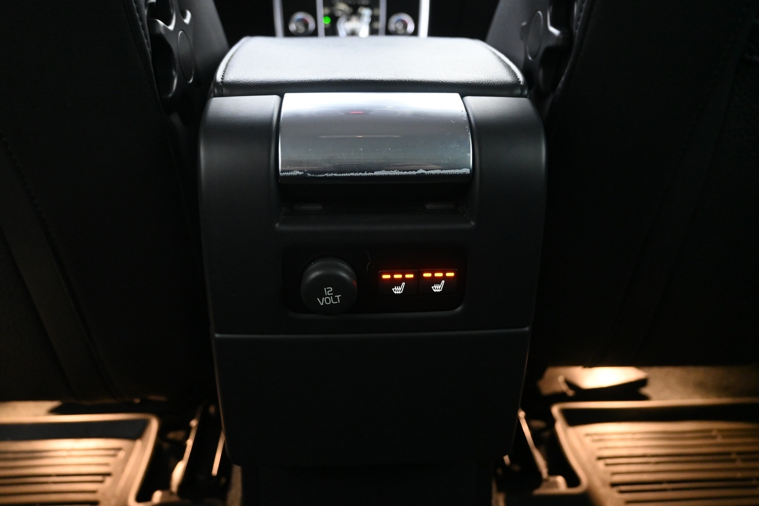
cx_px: 380
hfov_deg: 63.2
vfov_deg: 44.6
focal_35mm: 29
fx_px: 617
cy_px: 253
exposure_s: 1/13
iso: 3200
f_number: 3.8
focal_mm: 19.5
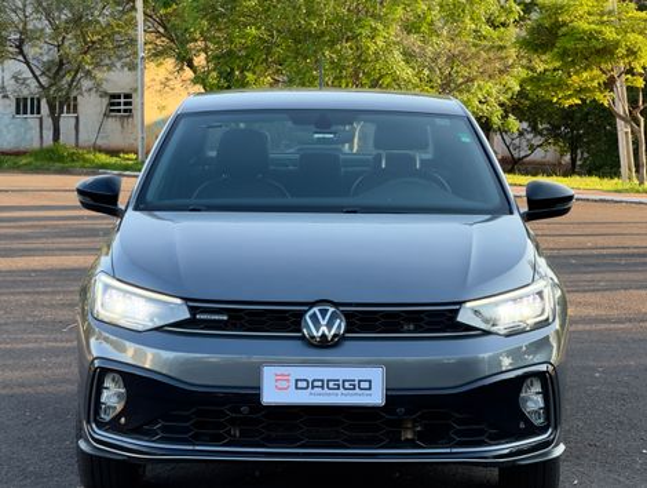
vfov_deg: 19.2
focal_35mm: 77
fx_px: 1441
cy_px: 244
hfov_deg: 25.3
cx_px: 324
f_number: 2.8
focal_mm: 9
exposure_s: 1/99
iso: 40
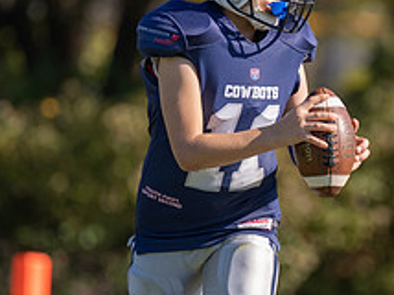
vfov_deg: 1.5
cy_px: 143
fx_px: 11176
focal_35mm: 983
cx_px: 342
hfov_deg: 2.0
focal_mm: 200
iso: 100
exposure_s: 1/1250
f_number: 2.8
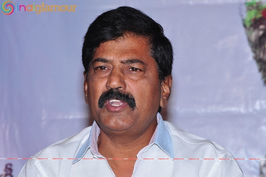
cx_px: 133
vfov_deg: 5.5
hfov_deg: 8.3
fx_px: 1826
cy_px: 88
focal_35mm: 248
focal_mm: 165
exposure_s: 1/125
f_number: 10
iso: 400
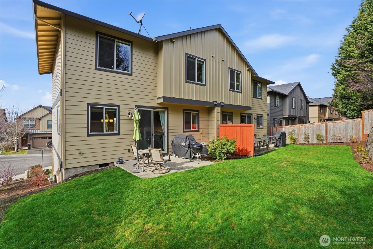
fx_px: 166
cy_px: 124
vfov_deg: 73.7
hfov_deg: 96.7
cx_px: 186
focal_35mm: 16
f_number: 9
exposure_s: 1/640
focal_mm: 16
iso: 320
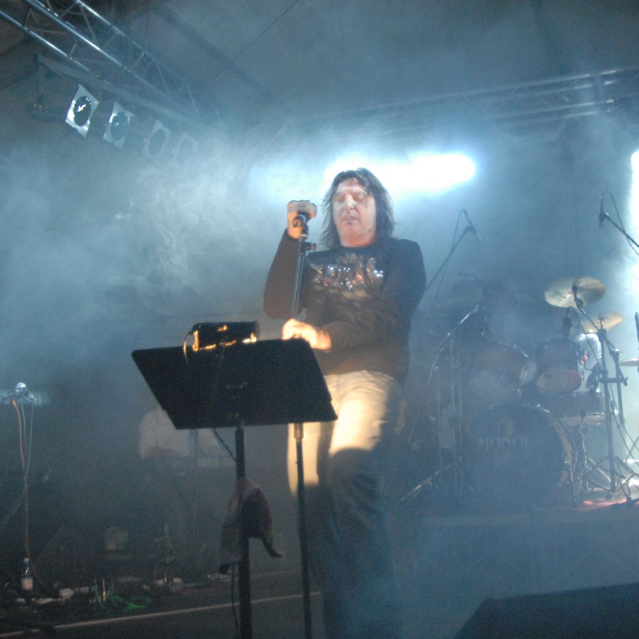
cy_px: 318
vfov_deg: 36.8
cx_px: 362
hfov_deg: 36.7
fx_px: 961
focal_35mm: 46
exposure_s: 1/10
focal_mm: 24
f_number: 3.5
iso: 1600
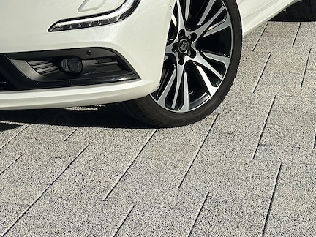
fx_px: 1013
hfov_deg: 17.6
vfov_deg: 13.1
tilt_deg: -7.5
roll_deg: -0.4
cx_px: 78
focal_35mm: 111
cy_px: -5
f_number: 1.78
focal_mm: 6.86
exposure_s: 1/13699
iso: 100
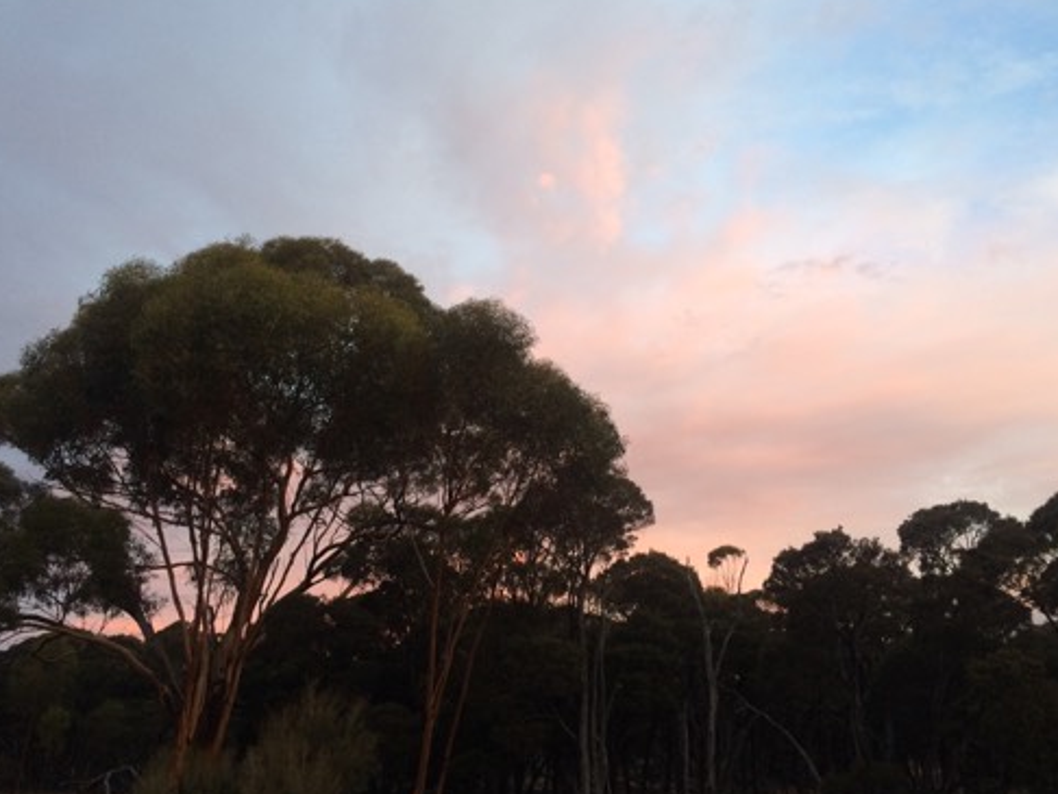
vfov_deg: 45.5
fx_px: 948
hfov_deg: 58.3
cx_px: 551
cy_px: 413
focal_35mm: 31
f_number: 2.2
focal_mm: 4.15
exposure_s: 1/30
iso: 80
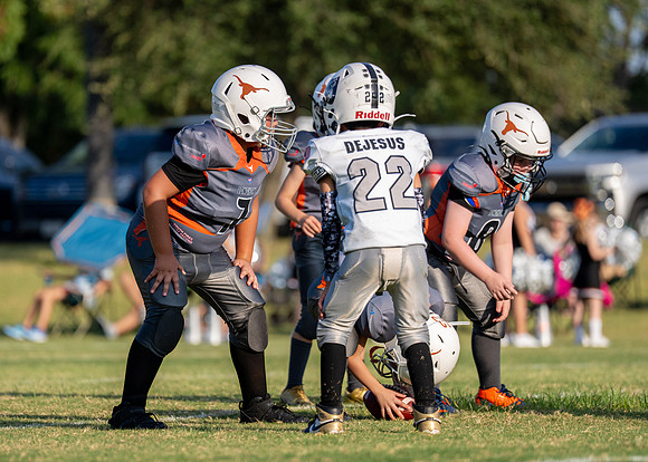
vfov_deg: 4.9
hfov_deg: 6.8
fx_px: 5456
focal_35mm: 297
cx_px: 254
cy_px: 238
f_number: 2.8
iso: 320
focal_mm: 200
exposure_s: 1/6400
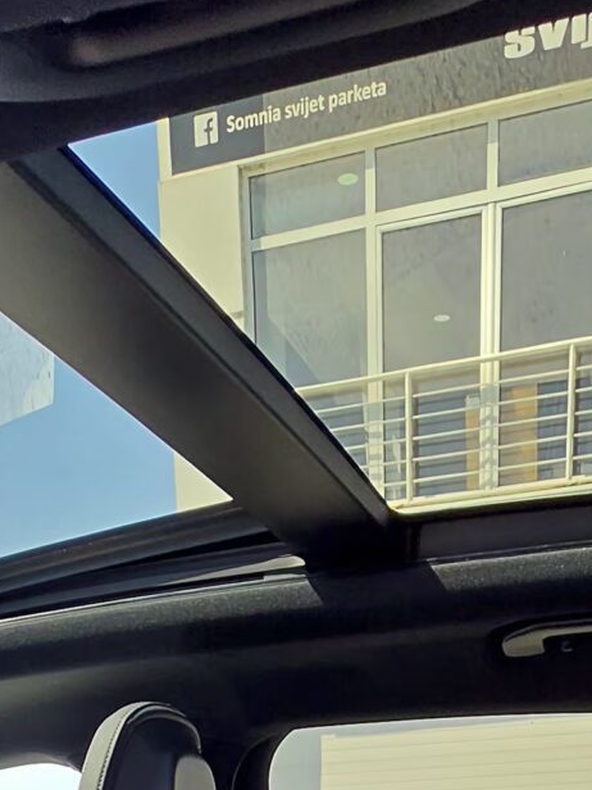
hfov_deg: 27.0
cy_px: 1367
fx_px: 1231
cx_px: 299
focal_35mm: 54
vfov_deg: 22.9
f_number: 1.9
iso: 32
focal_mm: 2.2
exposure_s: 1/300
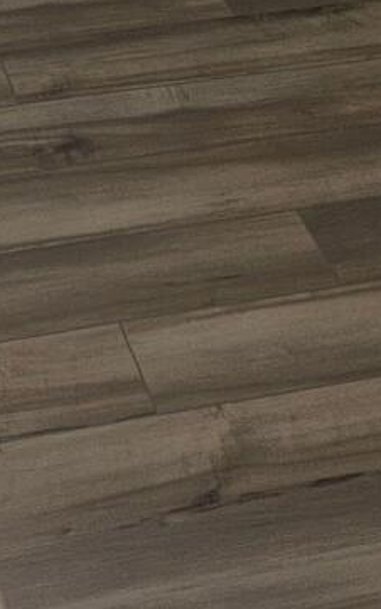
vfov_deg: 12.8
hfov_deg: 9.7
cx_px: 261
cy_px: -722
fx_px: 2240
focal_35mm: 135
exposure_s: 1/121
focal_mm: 5.4
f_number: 1.8
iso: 25
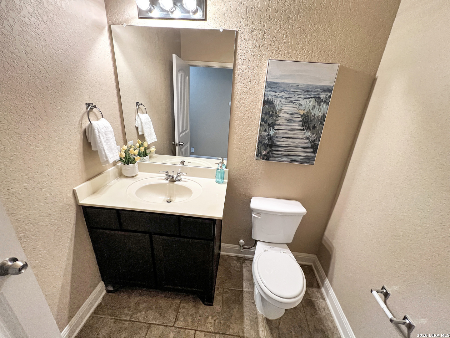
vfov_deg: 89.9
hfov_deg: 106.2
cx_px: 225
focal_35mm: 13
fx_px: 169
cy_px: 169
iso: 200
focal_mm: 1.57
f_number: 1.8
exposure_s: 1/60
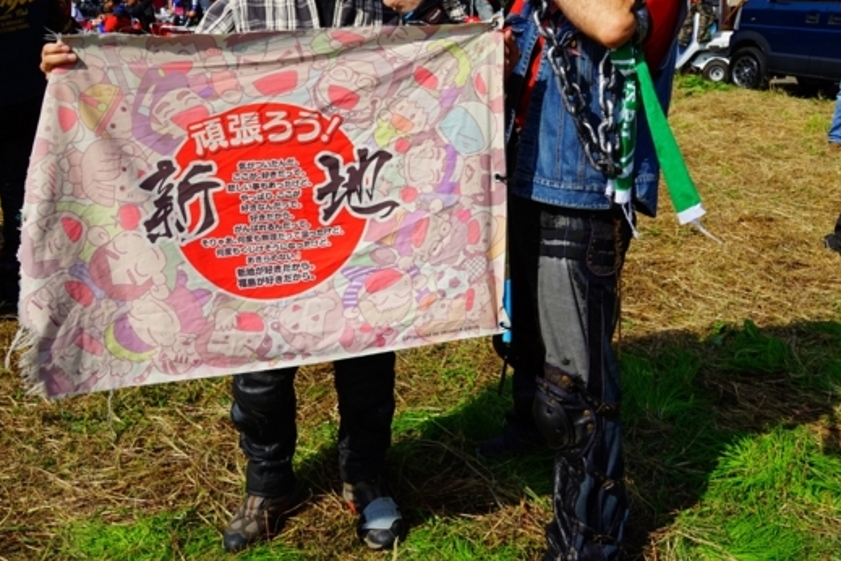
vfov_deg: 35.2
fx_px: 864
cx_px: 438
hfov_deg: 51.9
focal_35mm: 37
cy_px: 148
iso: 100
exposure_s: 1/200
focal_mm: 24
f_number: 11
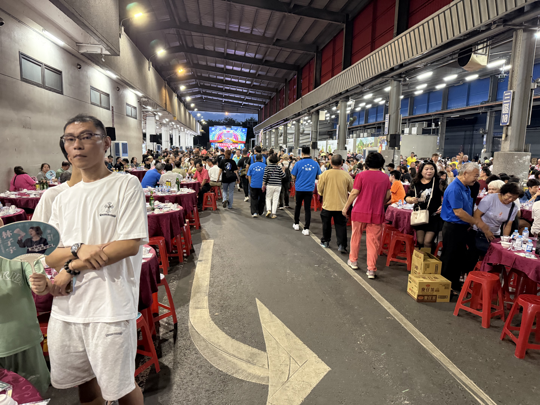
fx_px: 374
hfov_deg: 71.6
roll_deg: -1.3
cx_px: 270
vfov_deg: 56.8
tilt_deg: -7.6
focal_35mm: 24
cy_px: 202
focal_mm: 6.76
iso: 800
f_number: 1.78
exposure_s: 1/60
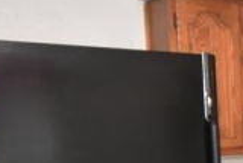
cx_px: 357
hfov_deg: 19.6
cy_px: 236
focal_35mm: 91
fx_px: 617
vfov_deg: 14.1
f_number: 4.8
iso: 800
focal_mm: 13
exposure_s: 1/60
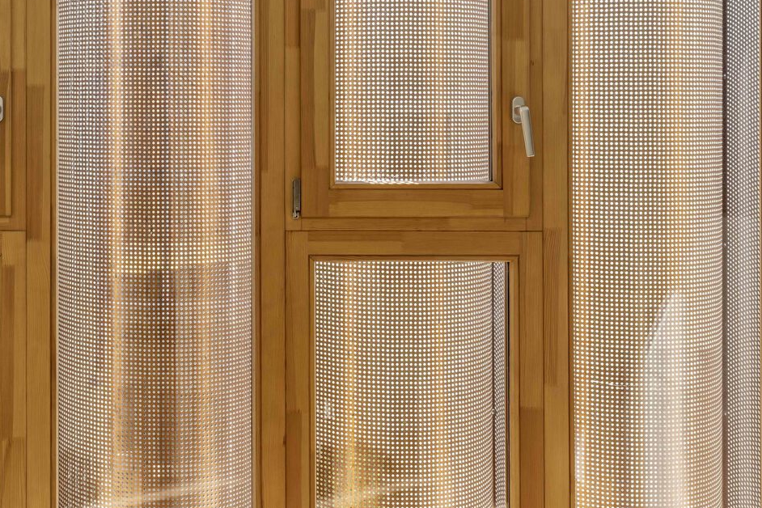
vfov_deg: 25.2
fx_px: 1122
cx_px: 134
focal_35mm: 53
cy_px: 116
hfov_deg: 36.1
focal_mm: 30
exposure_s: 1/8
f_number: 16
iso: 400
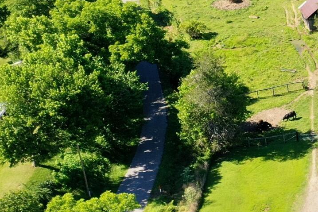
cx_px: 615
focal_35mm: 117
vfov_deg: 11.6
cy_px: 23
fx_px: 1034
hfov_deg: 14.7
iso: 100
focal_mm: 10.26
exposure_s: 1/80
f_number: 4
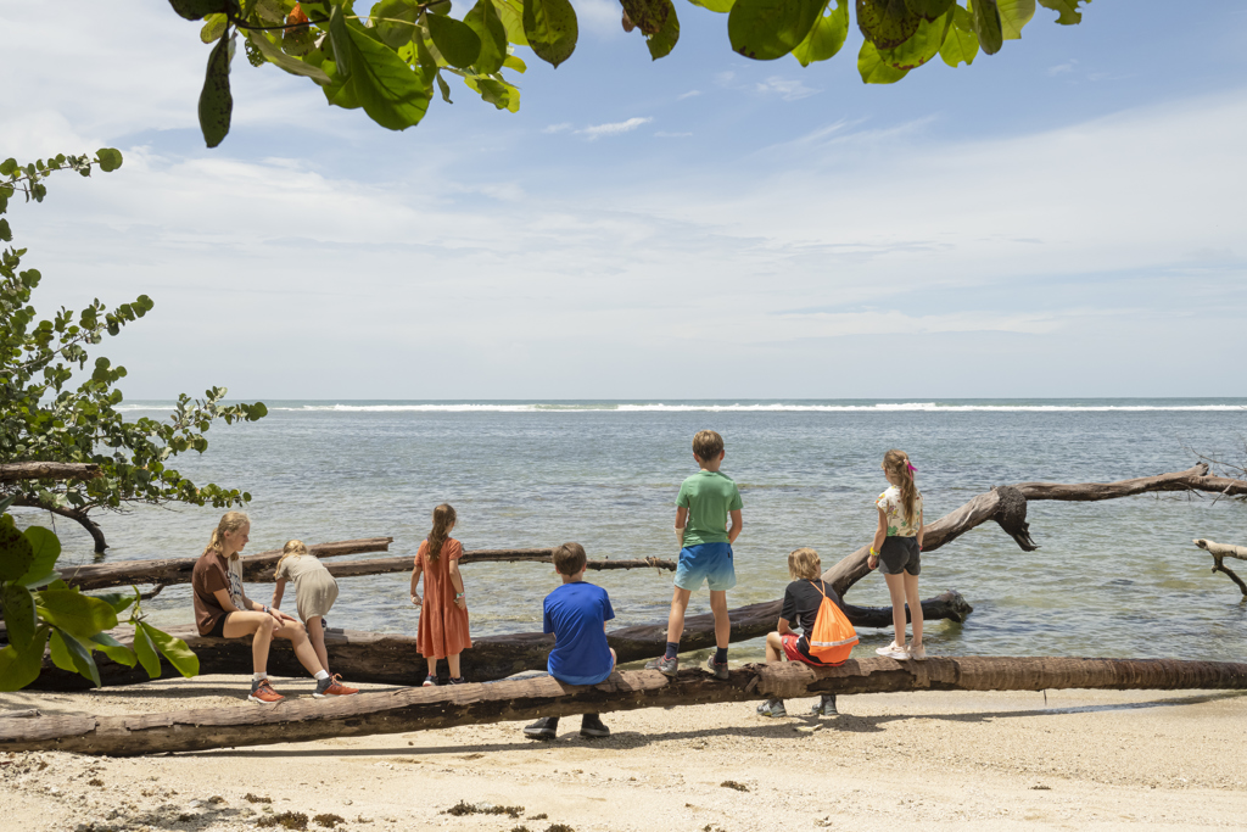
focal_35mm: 34
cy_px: 416
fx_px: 1178
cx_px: 624
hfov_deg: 55.8
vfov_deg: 38.9
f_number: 8
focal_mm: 34
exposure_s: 1/3200
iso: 1000
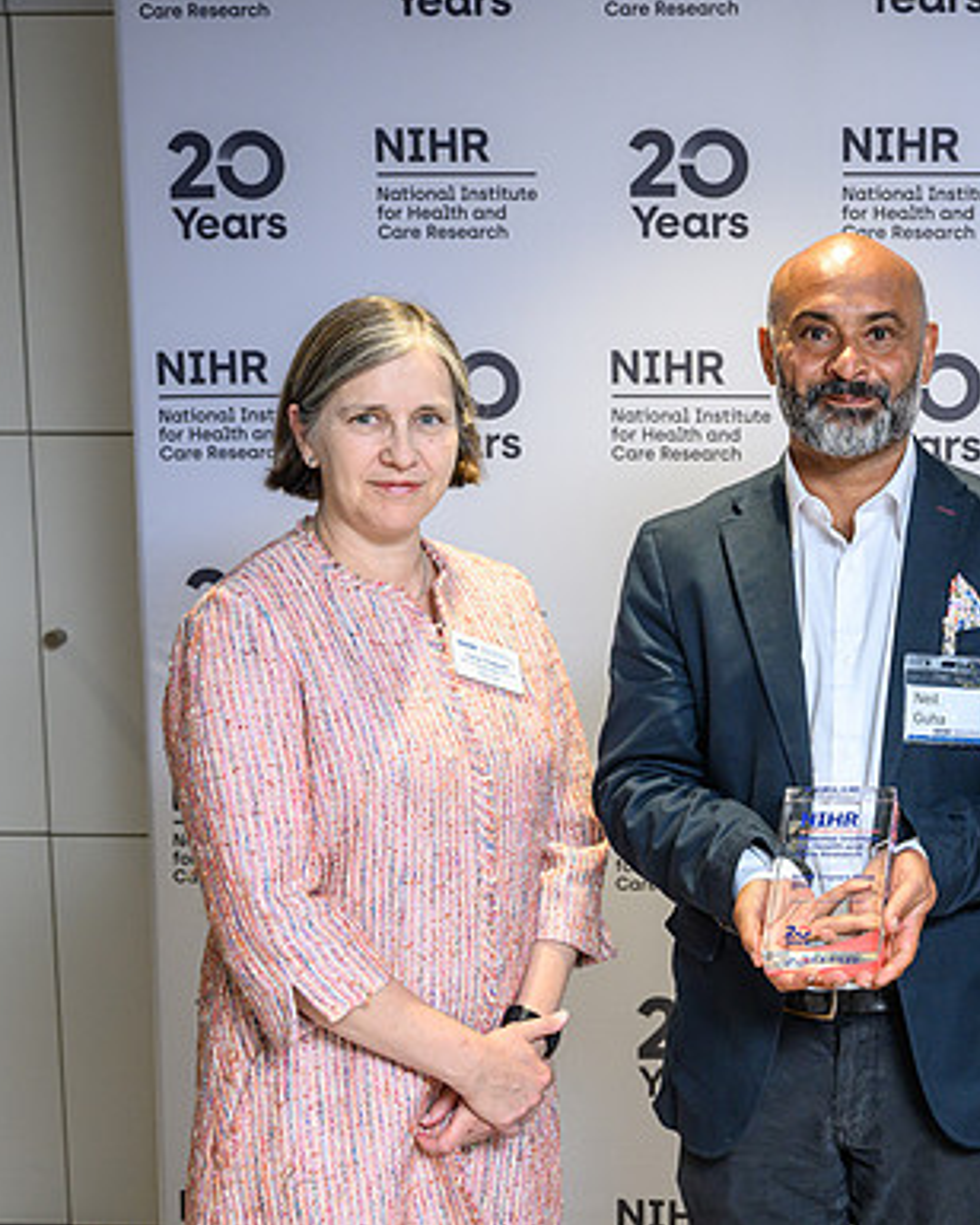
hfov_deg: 23.8
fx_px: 2248
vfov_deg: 30.5
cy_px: 613
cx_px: 929
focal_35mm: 62
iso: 1250
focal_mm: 40
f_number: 4.5
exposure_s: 1/200
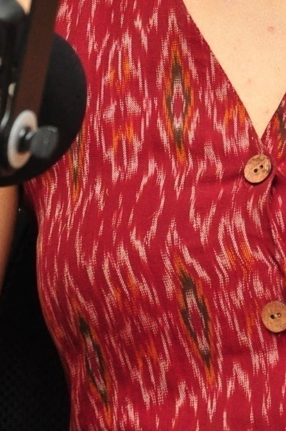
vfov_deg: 8.7
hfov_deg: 5.8
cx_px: 342
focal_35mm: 234
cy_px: -123
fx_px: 2797
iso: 1250
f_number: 8
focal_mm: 58
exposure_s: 1/125
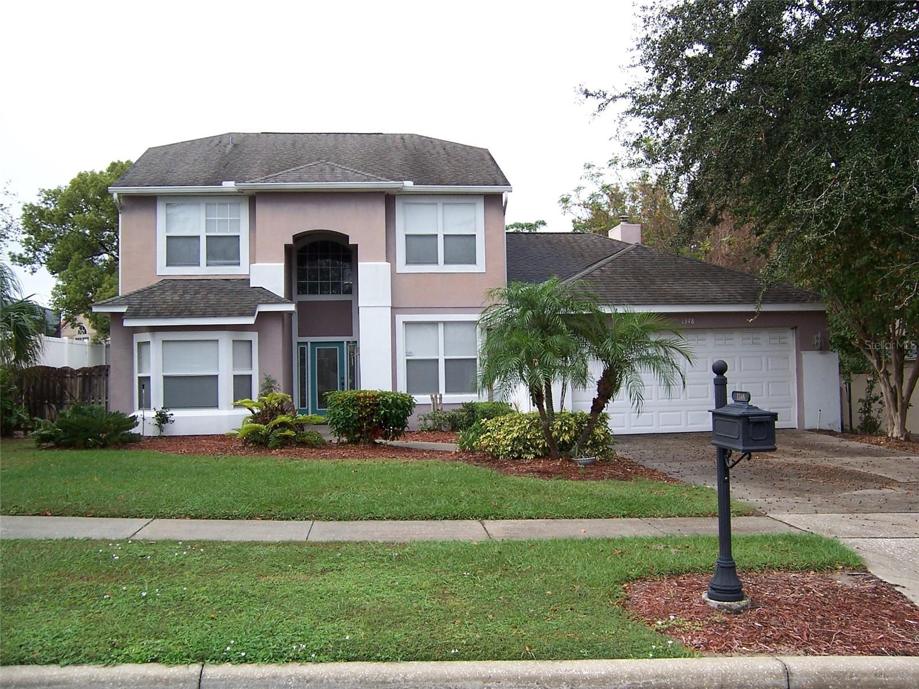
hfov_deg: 55.4
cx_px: 460
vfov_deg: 42.9
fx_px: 876
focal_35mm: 33
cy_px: 344
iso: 80
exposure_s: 1/350
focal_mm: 5.5
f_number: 3.4
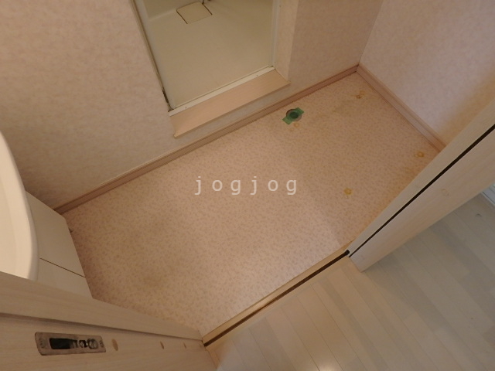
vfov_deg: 63.4
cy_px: 186
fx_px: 300
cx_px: 248
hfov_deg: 79.0
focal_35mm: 21
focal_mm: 3.7
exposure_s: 1/40
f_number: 3.5
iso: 200
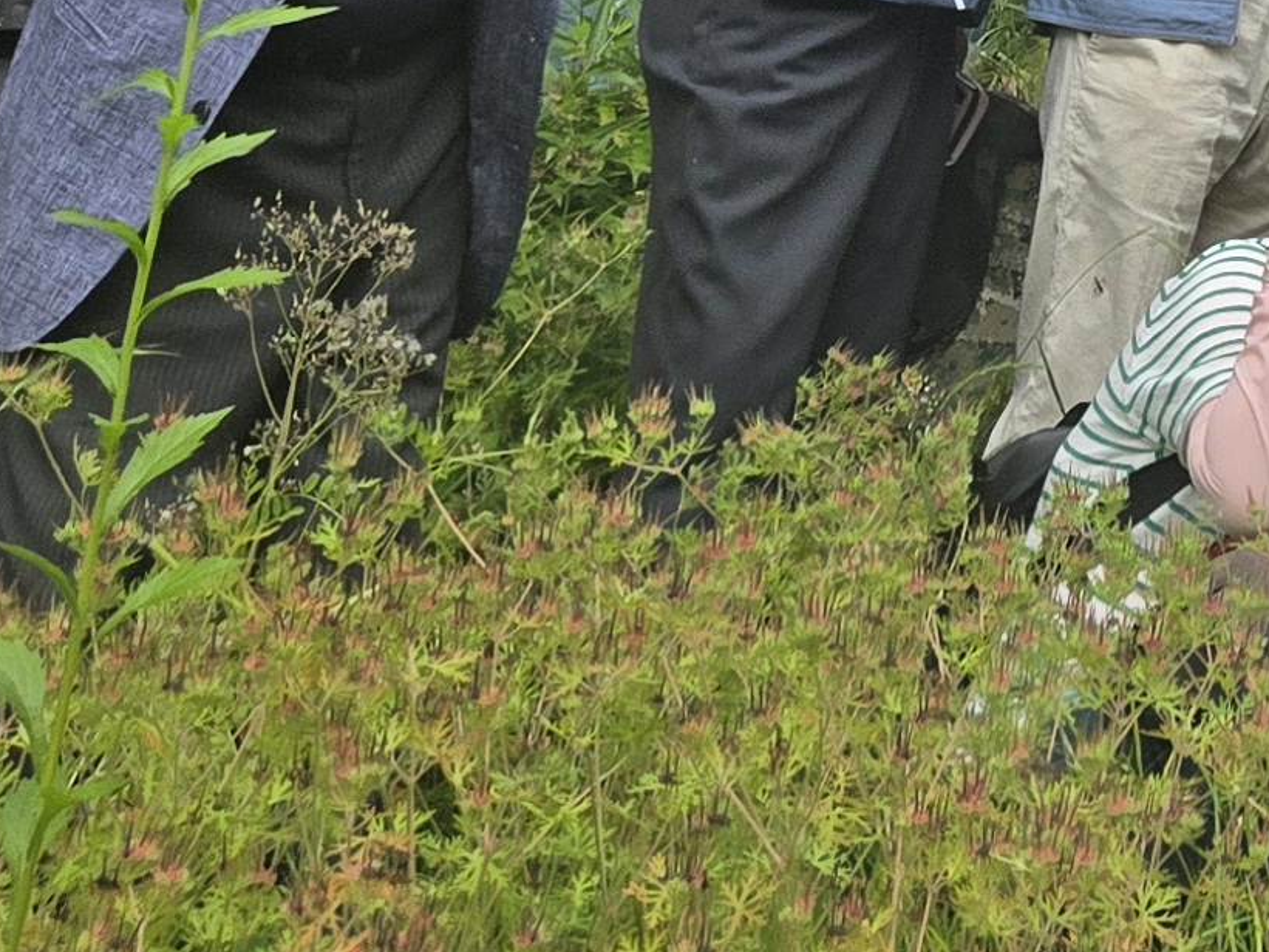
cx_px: 2067
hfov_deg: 15.7
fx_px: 4106
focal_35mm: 112
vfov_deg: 11.2
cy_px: -1301
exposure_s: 1/2921
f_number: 1.8
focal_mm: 5.4
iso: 50
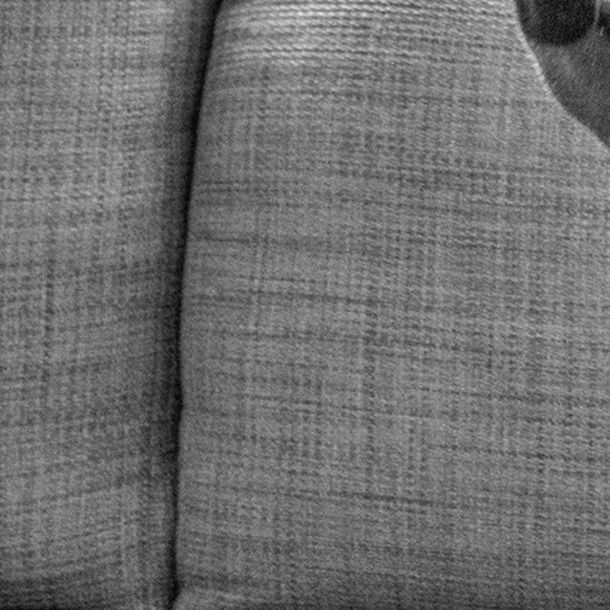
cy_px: 455
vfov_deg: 9.1
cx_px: 936
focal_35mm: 193
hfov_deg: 8.8
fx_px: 3848
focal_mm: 38
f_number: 2.8
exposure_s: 1/160
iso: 2000
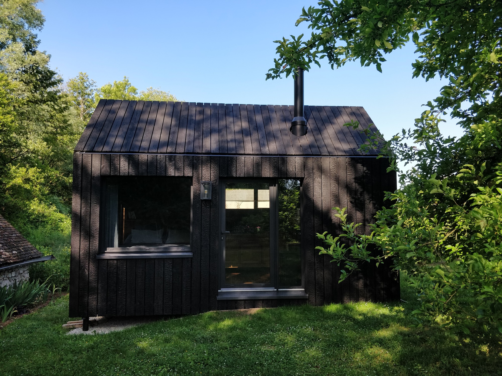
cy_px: 188
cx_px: 251
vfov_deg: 56.8
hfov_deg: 71.6
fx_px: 348
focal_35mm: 24
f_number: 1.7
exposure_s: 1/888
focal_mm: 4.1
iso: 320
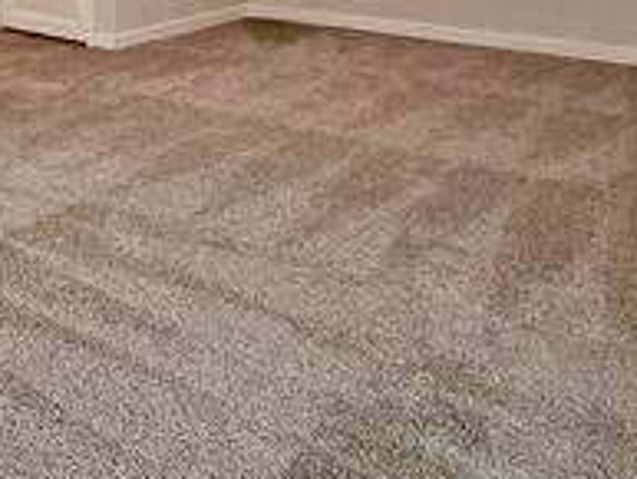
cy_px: -58
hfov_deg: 38.3
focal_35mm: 43
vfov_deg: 29.9
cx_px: -17
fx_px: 792
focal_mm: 1.74
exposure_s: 1/30
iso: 100
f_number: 2.2
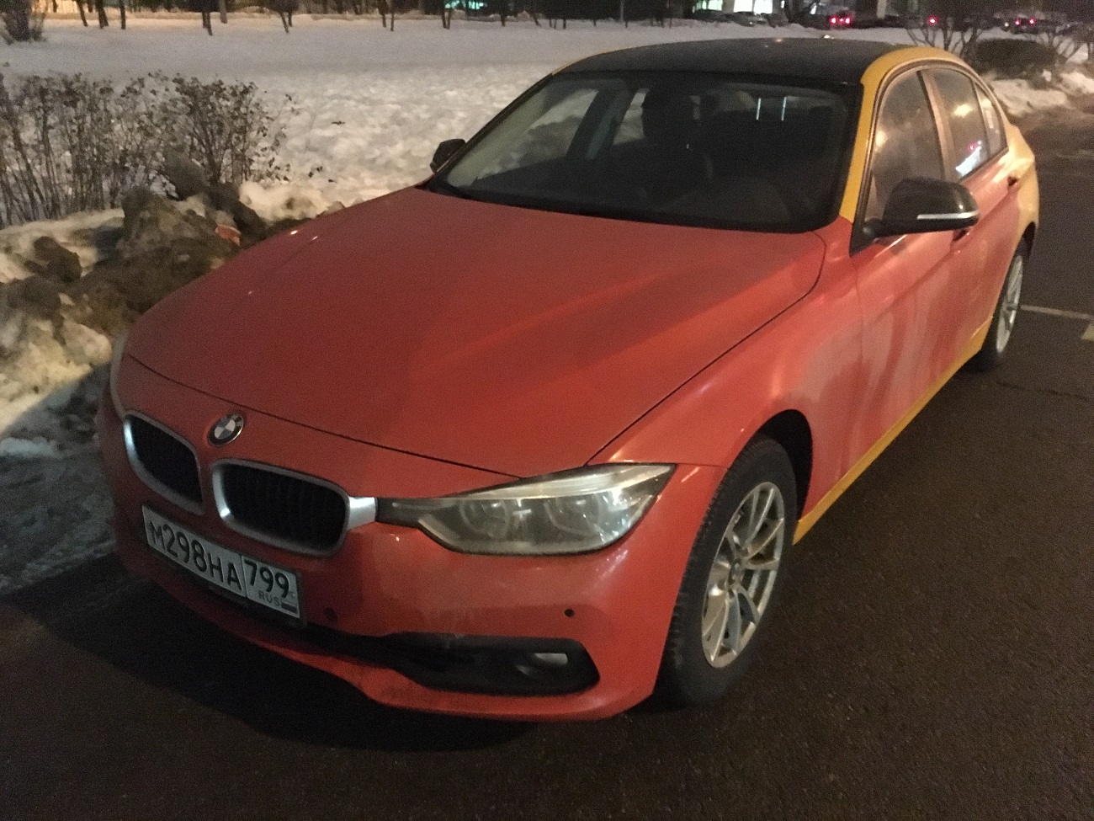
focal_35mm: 29
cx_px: 547
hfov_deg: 61.7
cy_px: 410
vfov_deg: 48.2
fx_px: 917
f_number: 2.2
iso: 2000
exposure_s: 1/17
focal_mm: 4.15
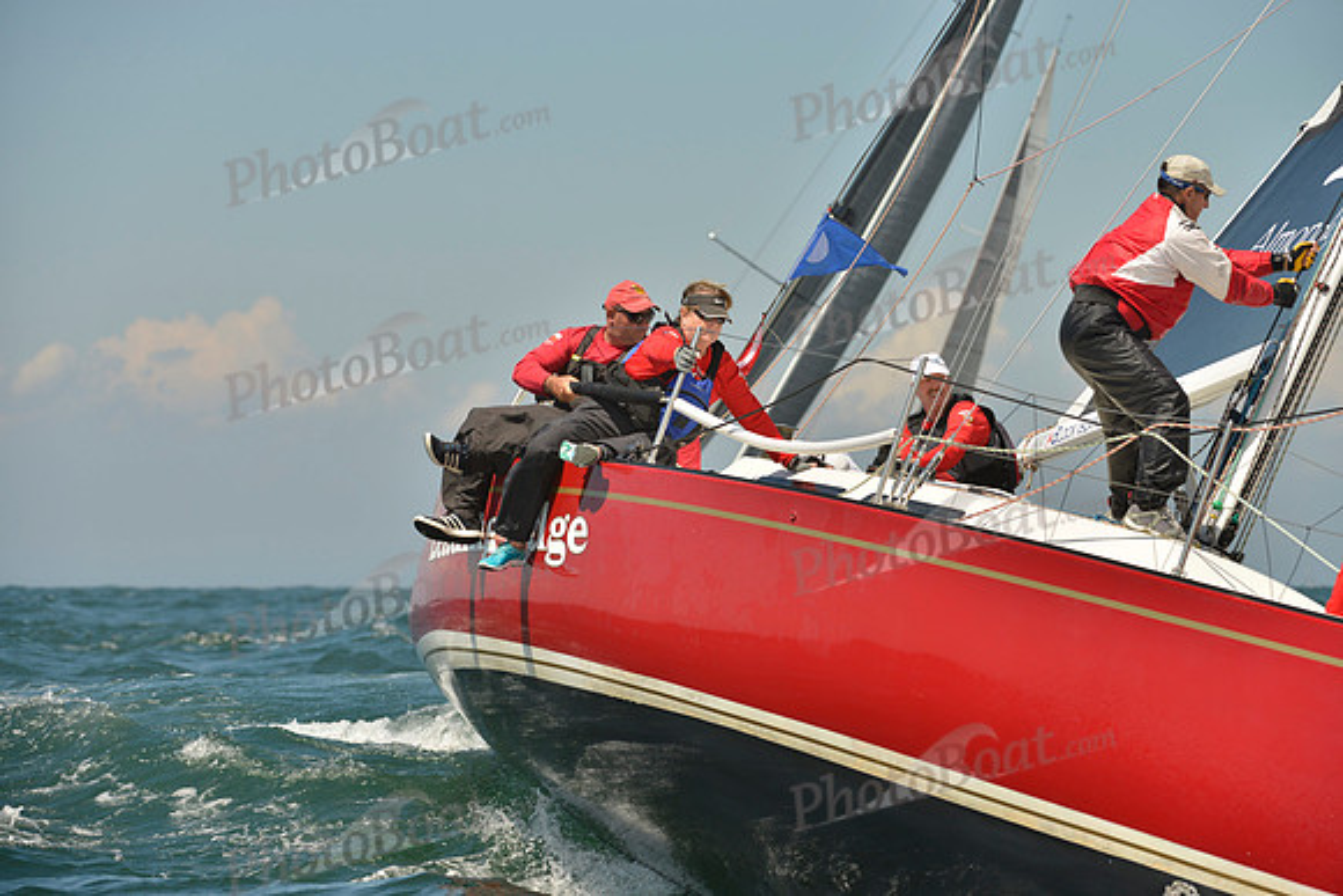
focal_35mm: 200
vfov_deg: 6.9
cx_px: 672
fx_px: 7463
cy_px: 448
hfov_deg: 10.3
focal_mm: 200
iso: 280
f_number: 7.1
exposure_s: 1/1250
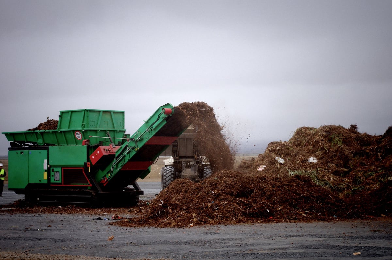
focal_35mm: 82
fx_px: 891
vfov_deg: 16.6
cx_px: 196
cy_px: 130
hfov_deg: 24.8
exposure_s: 1/250
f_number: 8
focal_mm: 55
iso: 200
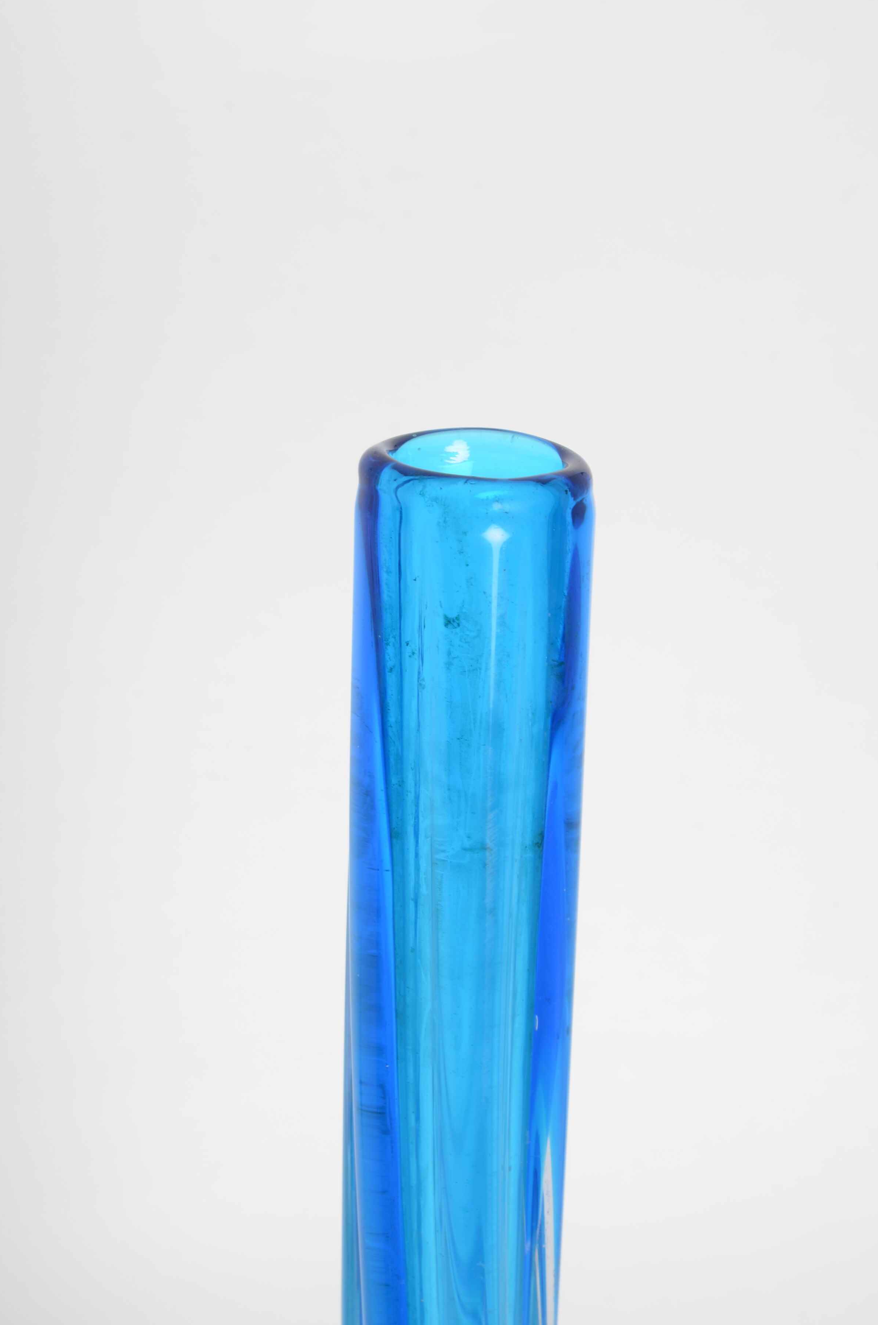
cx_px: 429
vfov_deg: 26.4
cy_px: 646
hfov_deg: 17.6
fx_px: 2830
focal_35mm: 77
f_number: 14
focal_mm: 50
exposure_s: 1/125
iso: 100
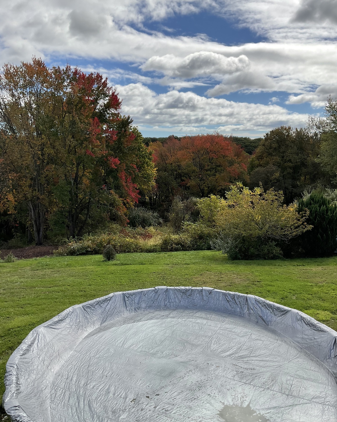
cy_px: 217
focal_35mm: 31
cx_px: 169
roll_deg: -0.6
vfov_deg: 57.2
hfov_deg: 47.1
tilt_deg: -9.1
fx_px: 387
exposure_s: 1/2427
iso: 16
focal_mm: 3
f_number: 1.8
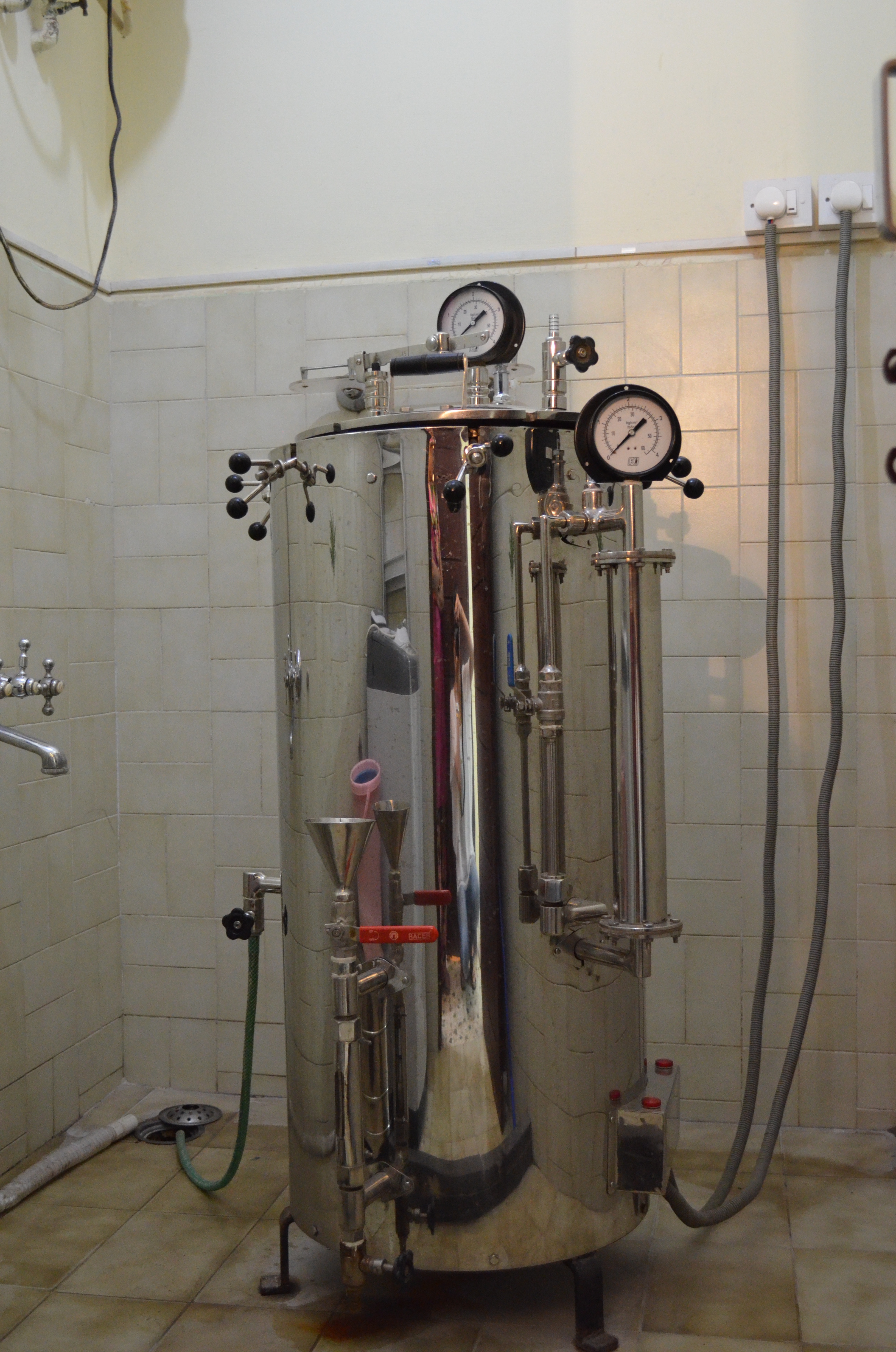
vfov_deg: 49.6
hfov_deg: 34.1
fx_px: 1462
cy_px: 676
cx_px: 448
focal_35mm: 39
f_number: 4.2
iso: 2800
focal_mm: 26
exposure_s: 1/30
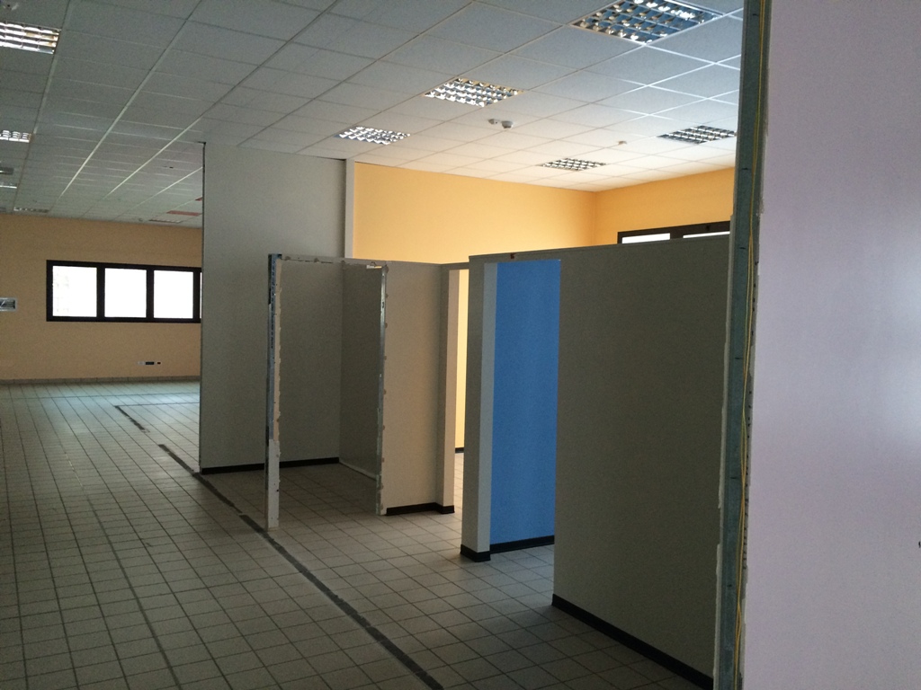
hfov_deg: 61.7
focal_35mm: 29
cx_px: 460
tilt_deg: -5.2
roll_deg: -1.0
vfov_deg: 48.2
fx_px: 772
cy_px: 345
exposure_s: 1/30
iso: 160
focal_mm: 4.15
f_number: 2.2
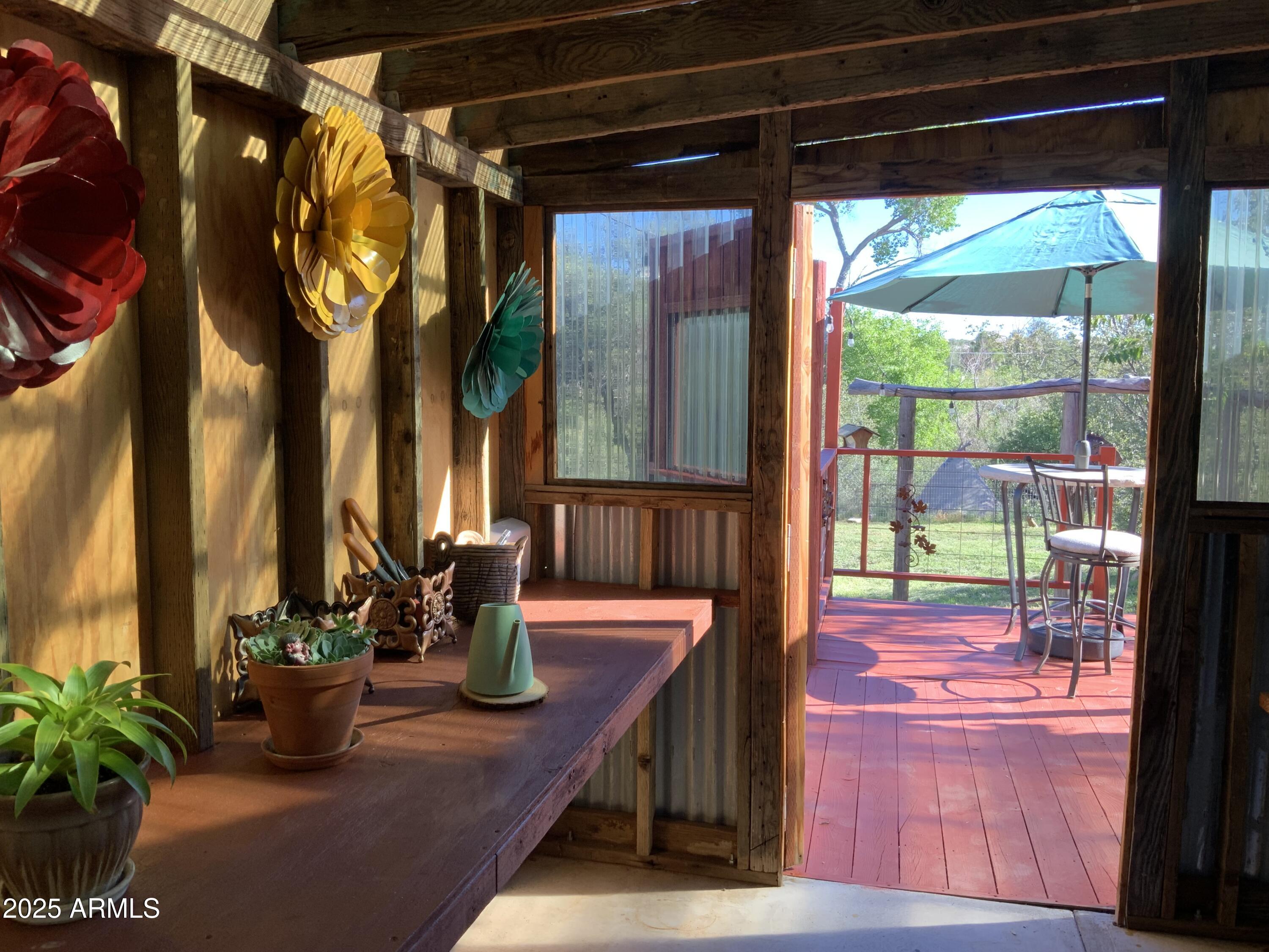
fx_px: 1063
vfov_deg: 48.2
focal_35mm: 29
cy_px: 476
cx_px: 634
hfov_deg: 61.7
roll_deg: +0.0
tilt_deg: -5.4
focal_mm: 3
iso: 20
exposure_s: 1/122
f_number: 1.8
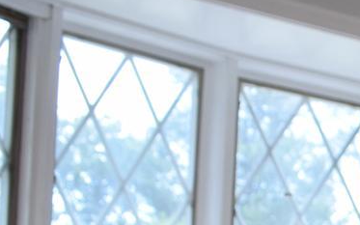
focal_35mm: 151
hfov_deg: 12.2
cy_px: 499
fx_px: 1481
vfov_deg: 8.1
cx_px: 739
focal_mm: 18
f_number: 5
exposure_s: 1/100
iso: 400
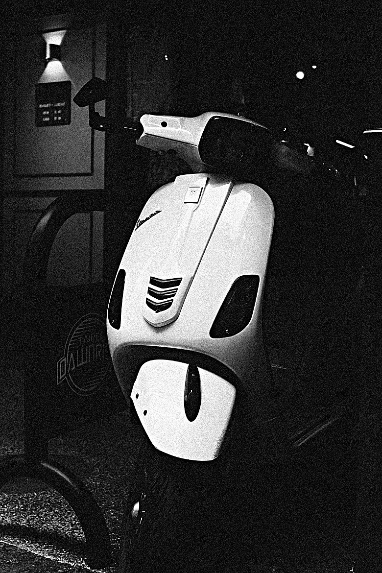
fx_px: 796
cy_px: 286
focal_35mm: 50
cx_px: 191
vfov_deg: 39.6
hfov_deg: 27.0
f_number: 2.8
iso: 320
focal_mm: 18.3
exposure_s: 1/80
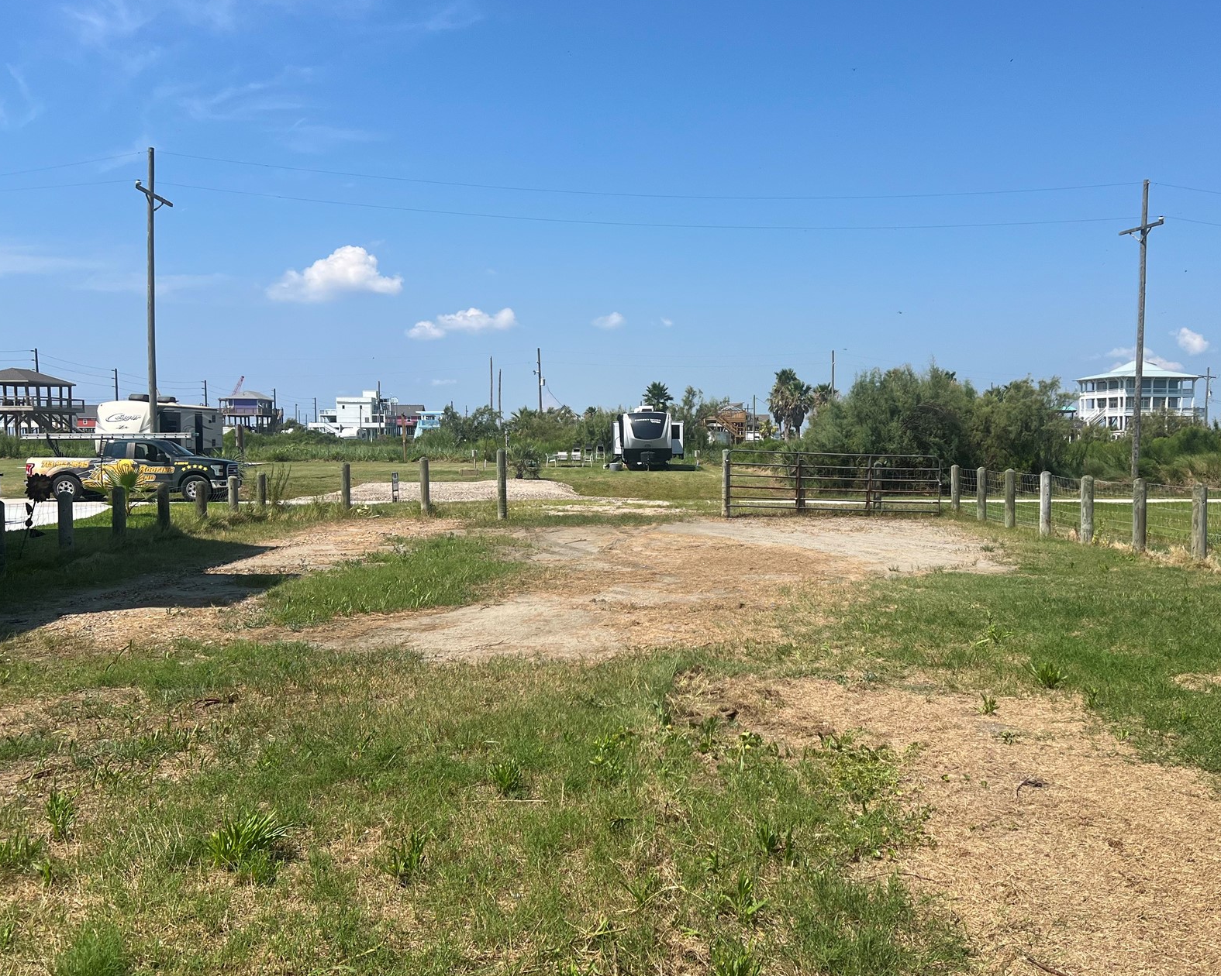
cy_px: 509
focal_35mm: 33
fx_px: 1193
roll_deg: +0.3
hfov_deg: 54.0
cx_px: 697
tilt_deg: -1.9
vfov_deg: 44.5
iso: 50
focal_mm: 5.7
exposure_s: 1/5587
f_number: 1.5
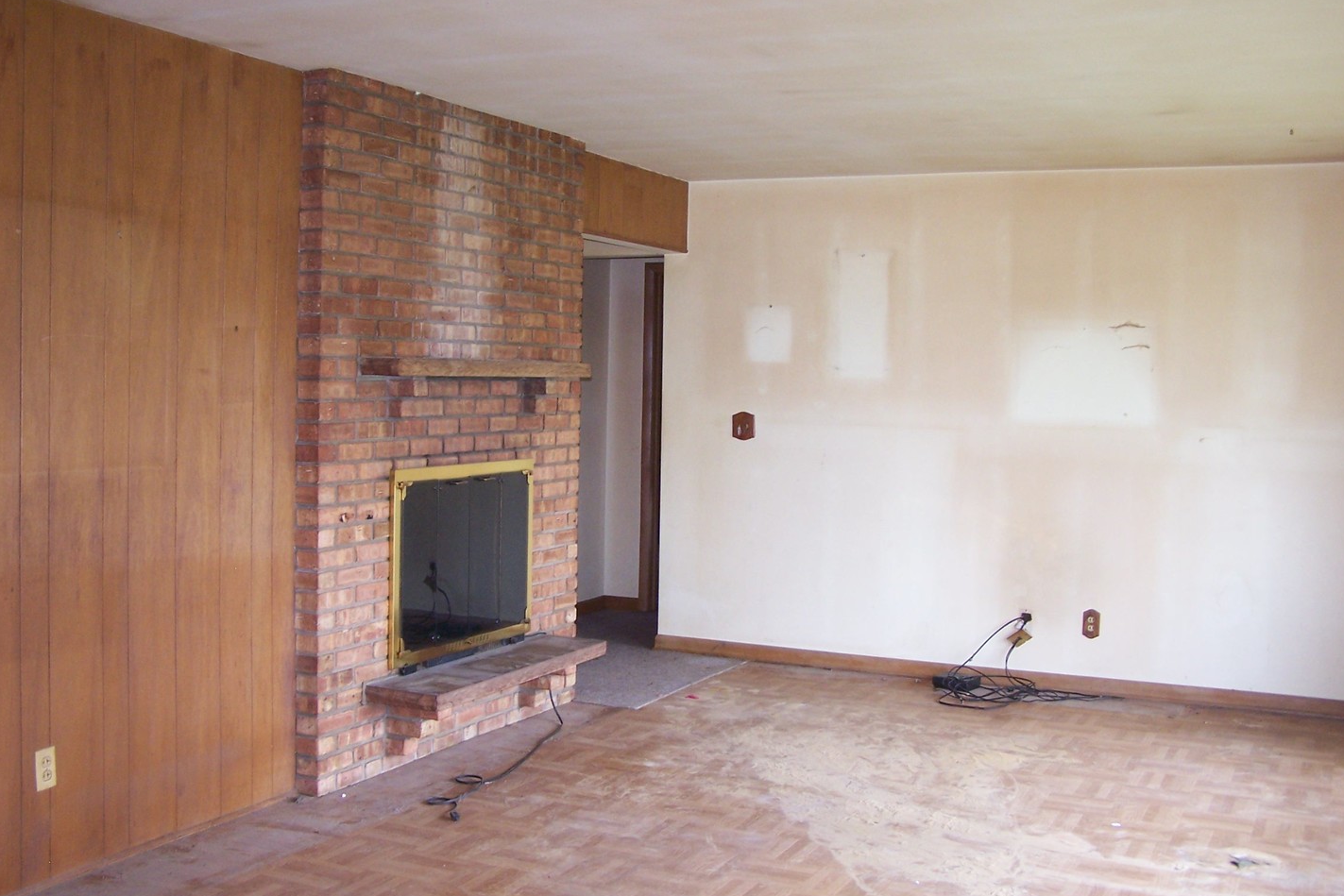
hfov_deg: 48.5
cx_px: 676
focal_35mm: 40
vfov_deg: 33.4
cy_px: 408
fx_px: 1493
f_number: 2.8
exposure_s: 1/60
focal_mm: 6.3
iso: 140
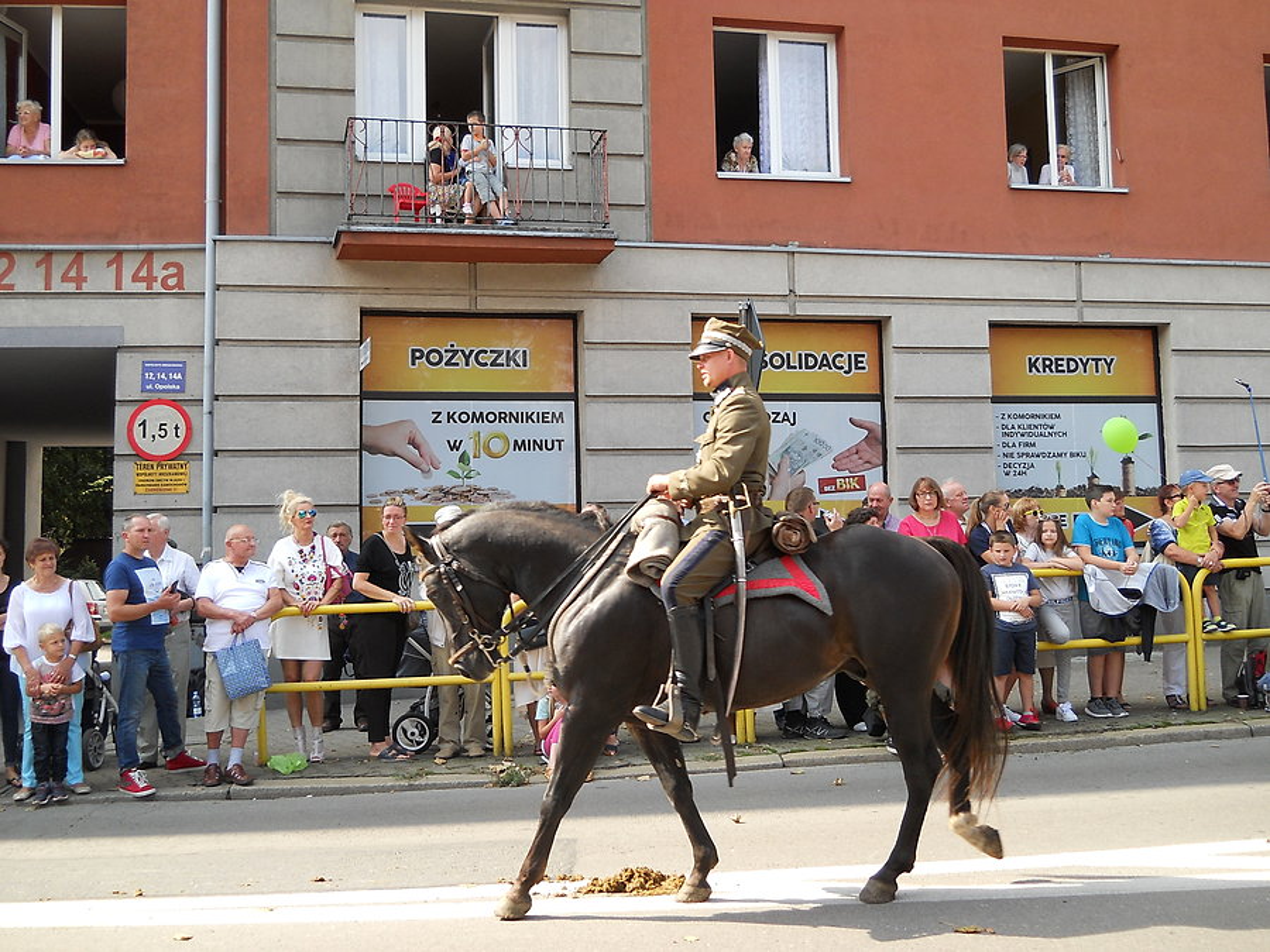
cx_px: 635
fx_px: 1504
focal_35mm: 41
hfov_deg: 45.8
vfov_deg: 35.1
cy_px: 476
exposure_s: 1/200
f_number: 3.1
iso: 80
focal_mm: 6.72
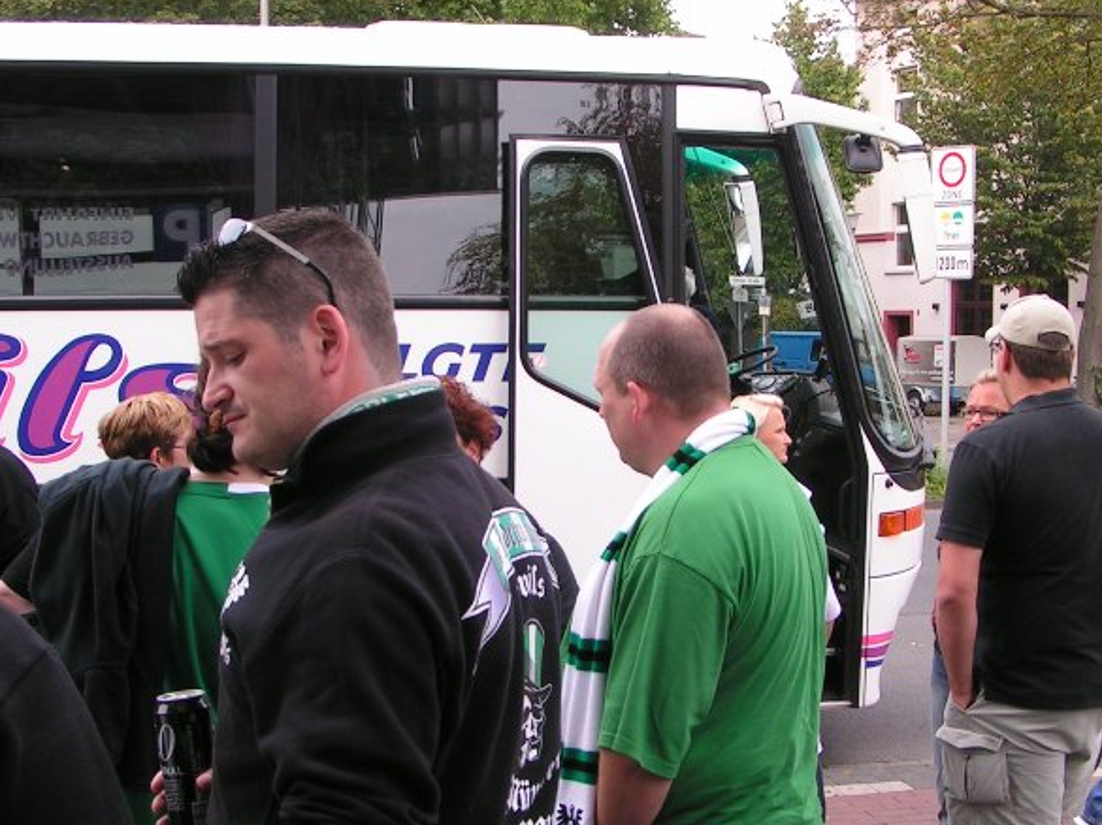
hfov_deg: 36.8
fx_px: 1654
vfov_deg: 28.0
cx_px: 543
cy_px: 439
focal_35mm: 52
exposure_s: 1/80
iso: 50
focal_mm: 5.8
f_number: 5.6
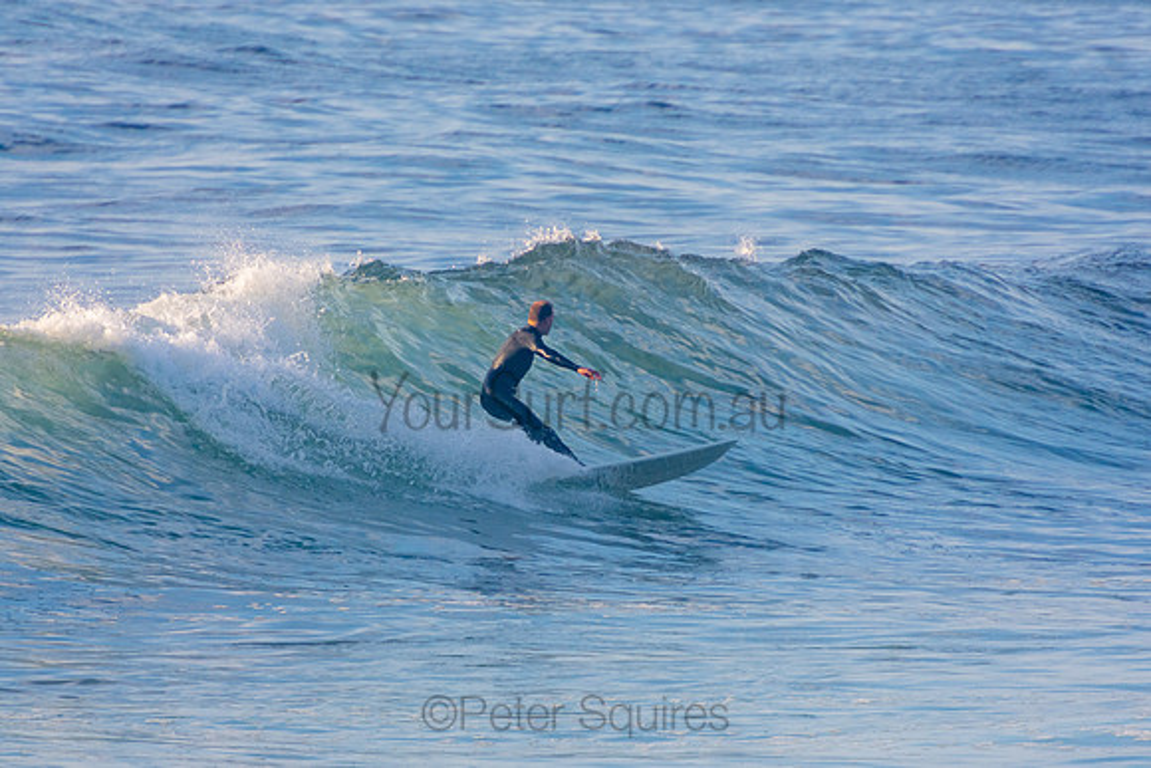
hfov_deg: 3.3
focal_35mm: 621
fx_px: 19869
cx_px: 576
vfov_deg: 2.2
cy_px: 384
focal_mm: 400
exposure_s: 1/1250
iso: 400
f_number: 5.6
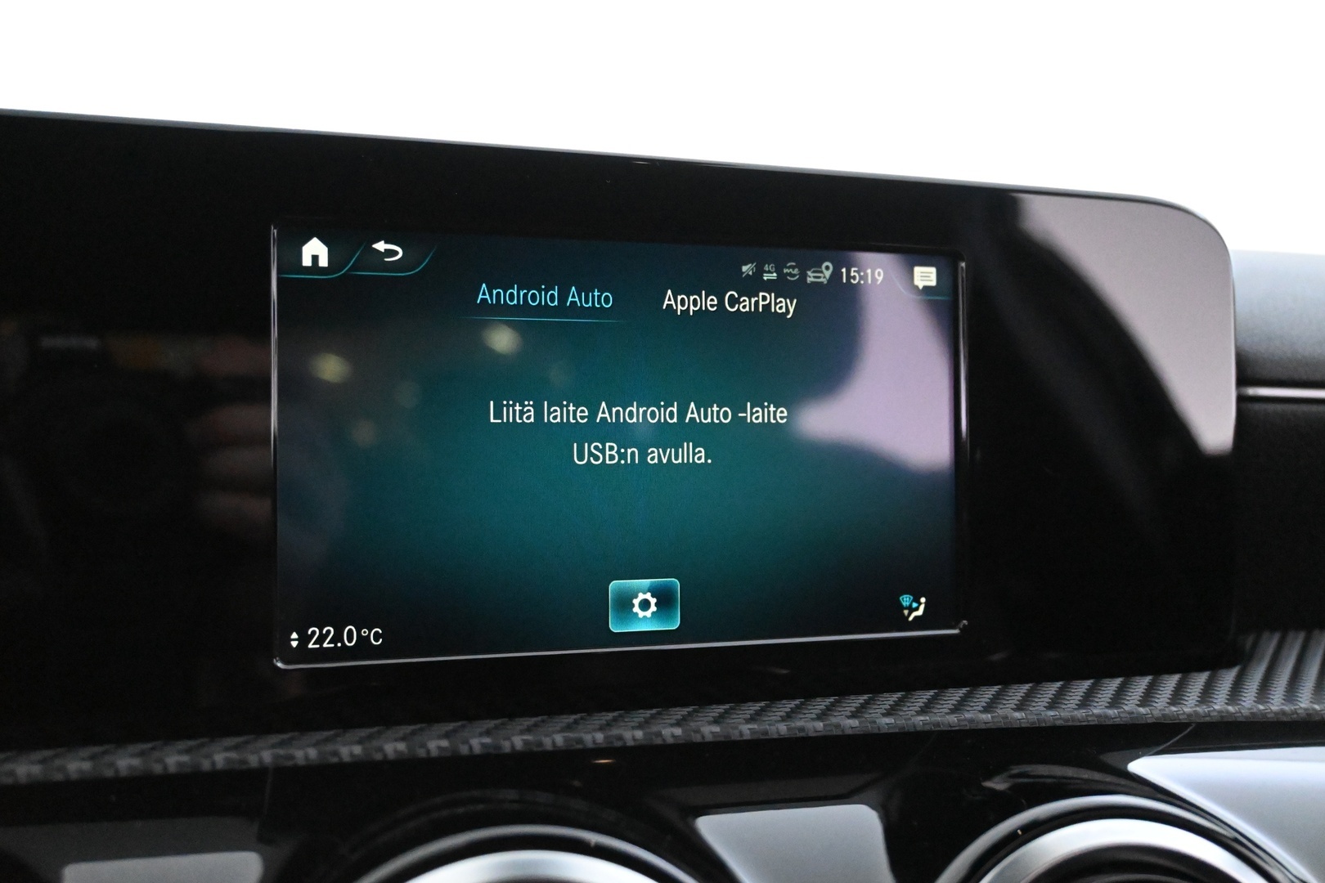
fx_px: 1380
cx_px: 662
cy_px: 442
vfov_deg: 35.5
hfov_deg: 51.3
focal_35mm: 38
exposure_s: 1/40
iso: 11400
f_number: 4.2
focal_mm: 25
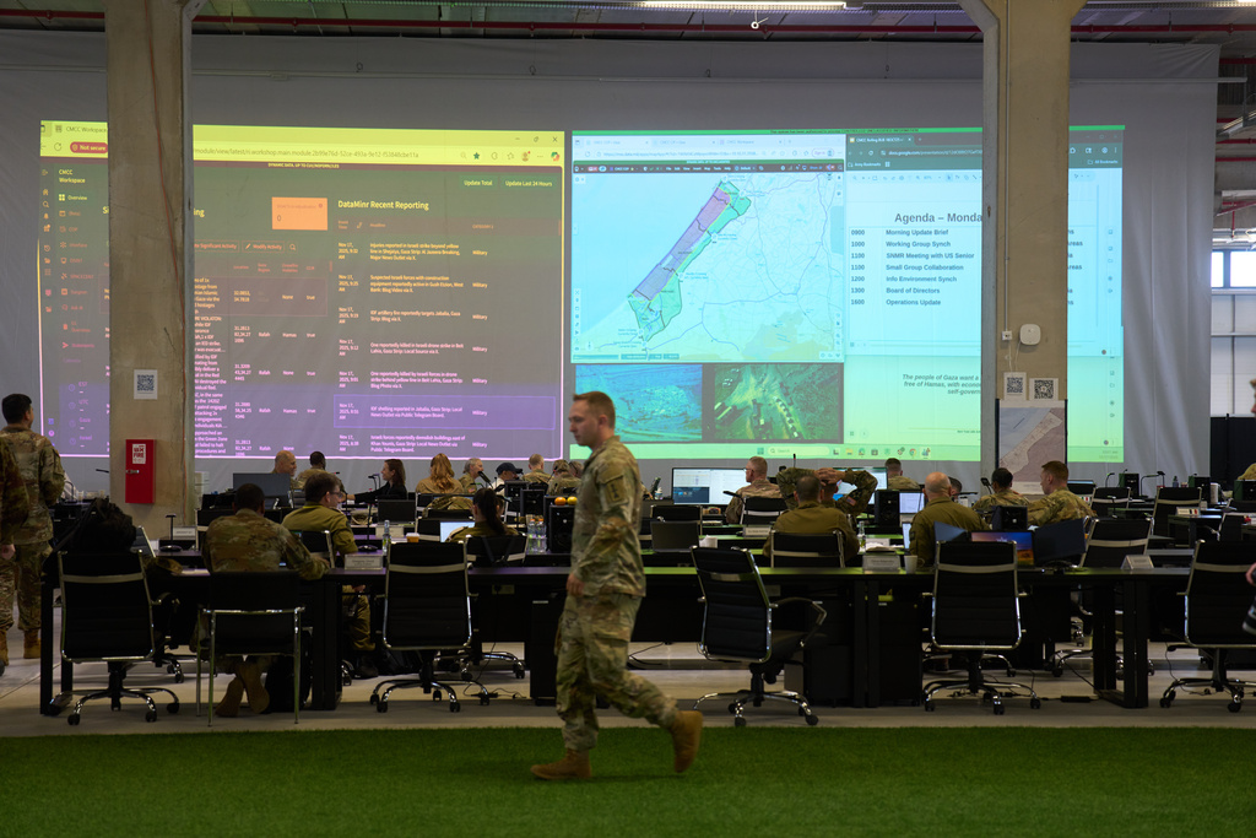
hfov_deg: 28.8
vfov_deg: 19.5
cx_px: 628
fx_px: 2442
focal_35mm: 70
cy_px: 419
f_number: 2.8
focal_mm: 70
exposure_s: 1/250
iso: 800
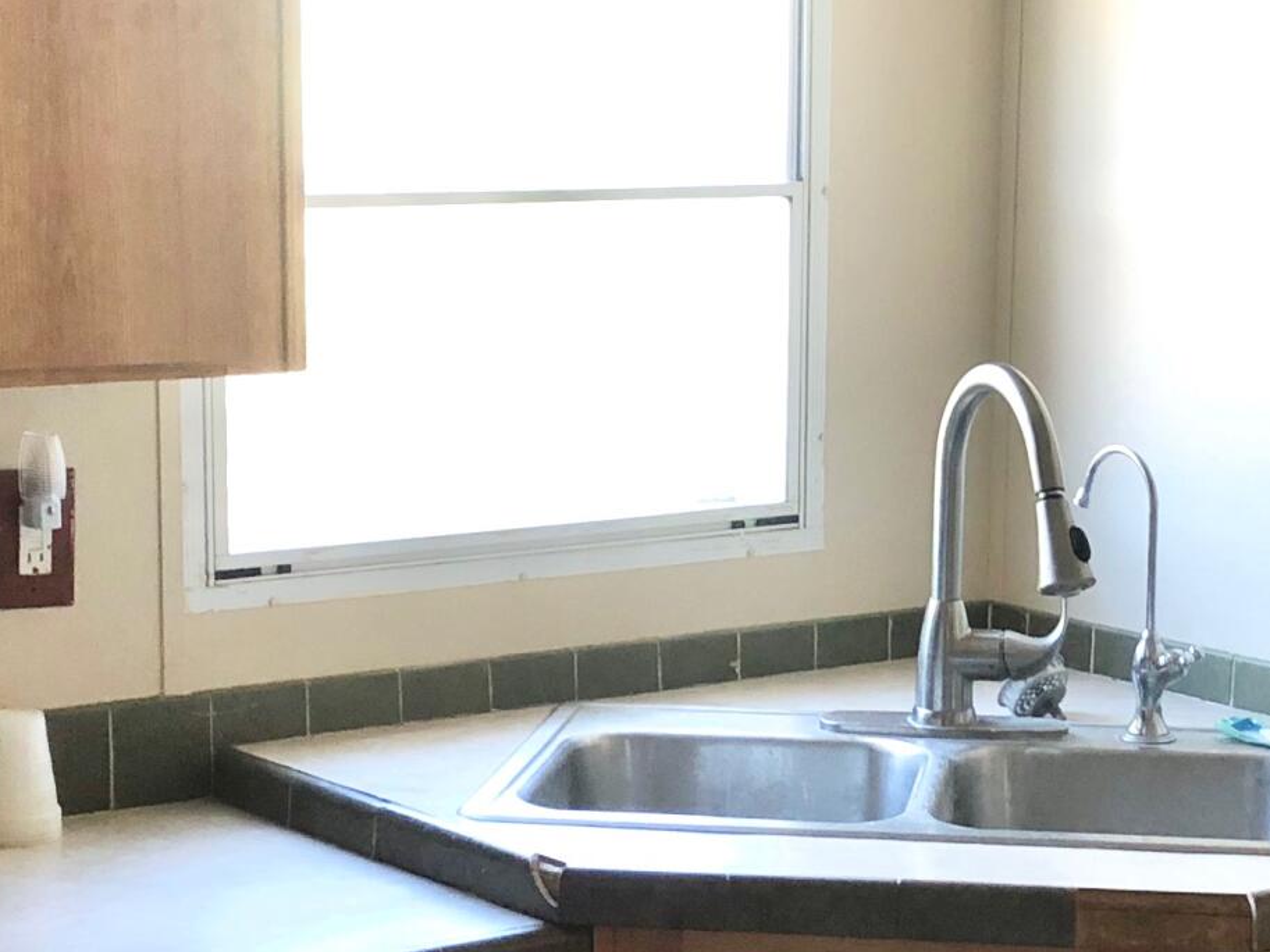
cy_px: 649
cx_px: 696
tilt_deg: -11.0
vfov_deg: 16.0
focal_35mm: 92
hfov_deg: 21.3
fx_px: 3376
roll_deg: -1.5
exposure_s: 1/15
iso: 40
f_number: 1.8
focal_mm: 3.99
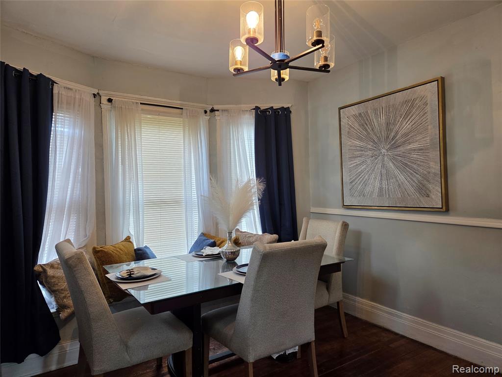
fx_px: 334
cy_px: 188
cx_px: 251
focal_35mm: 23
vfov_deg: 58.9
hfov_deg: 73.9
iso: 100
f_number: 1.8
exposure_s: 1/120
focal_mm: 5.4
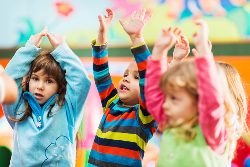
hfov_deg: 23.9
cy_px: 84
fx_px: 590
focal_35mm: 85
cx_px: 125
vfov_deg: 16.1
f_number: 1.6
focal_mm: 85
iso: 100
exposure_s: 1/250
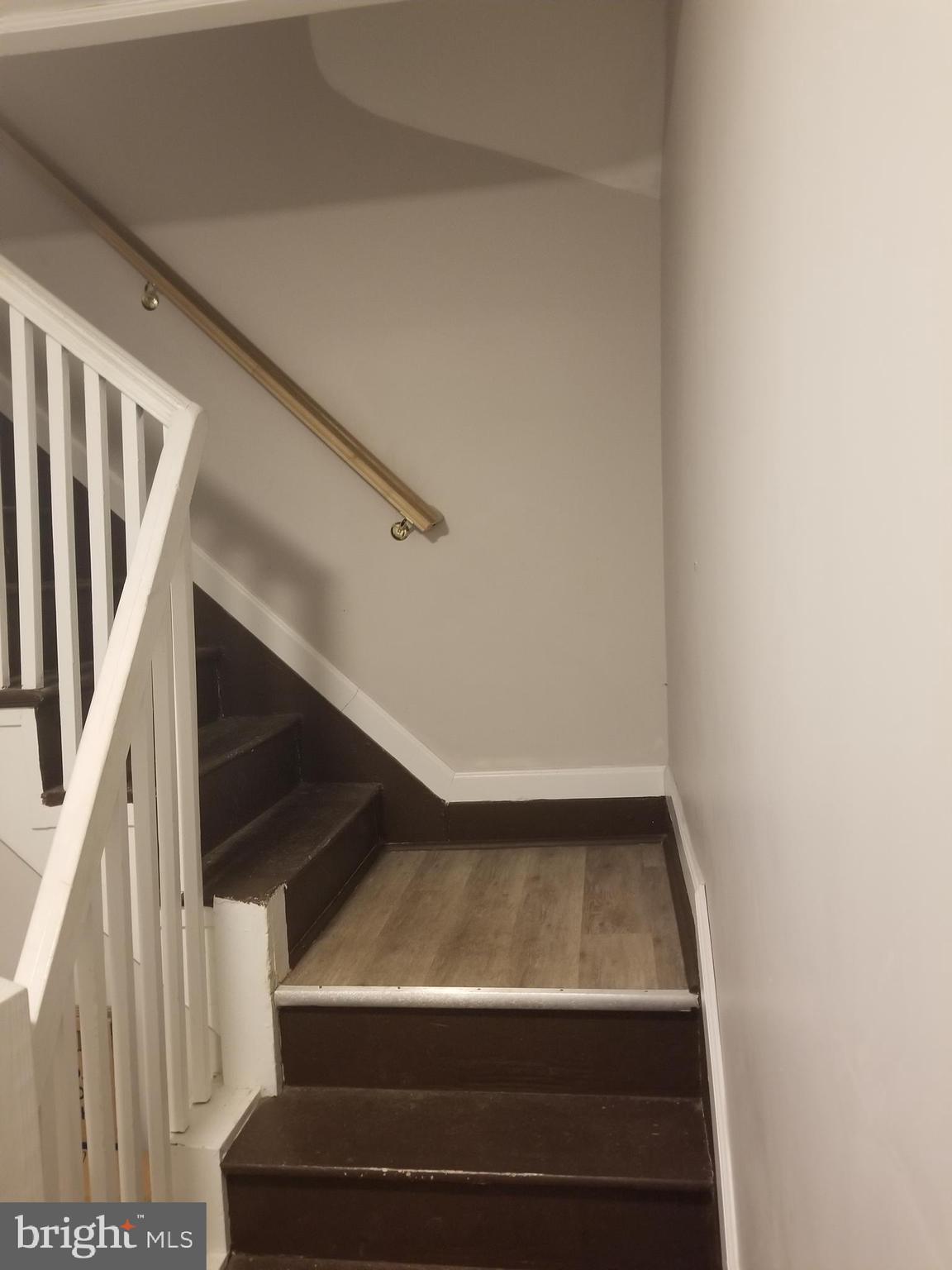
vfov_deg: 67.3
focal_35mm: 26
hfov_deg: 53.1
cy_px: 635
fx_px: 953
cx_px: 476
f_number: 1.7
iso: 200
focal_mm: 4.25
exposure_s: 1/15
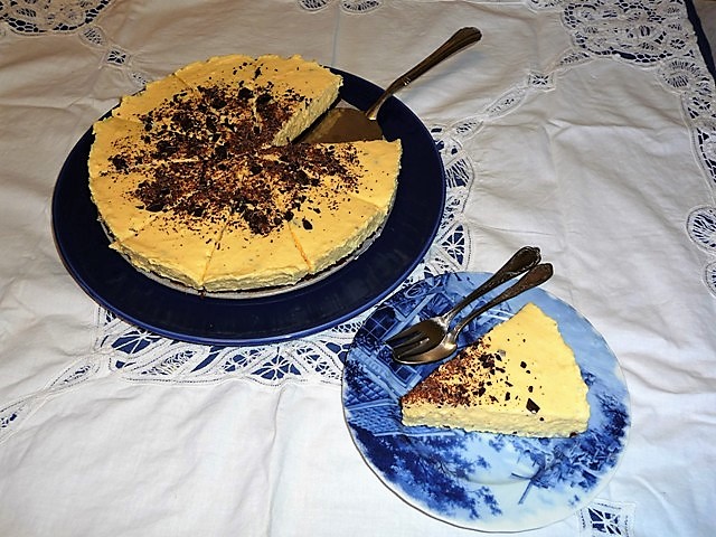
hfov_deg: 54.0
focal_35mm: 34
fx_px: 703
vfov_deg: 41.8
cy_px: 268
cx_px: 358
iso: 100
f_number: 3.6
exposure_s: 1/30
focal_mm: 5.6
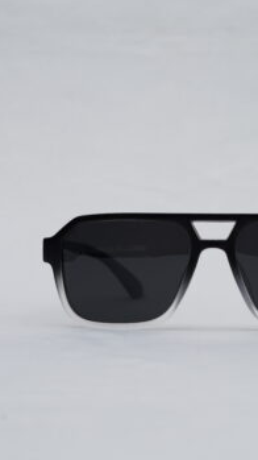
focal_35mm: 90
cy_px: 217
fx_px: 1096
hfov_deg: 13.3
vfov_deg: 23.7
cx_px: 224
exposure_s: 1/160
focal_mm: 50
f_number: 9
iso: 100
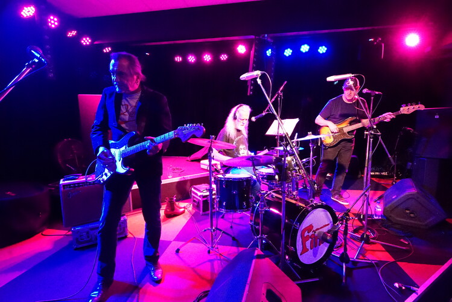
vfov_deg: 70.5
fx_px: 214
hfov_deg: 93.3
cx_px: 226
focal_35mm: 17
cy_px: 151
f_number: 8
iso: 51200
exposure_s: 1/160
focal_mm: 17
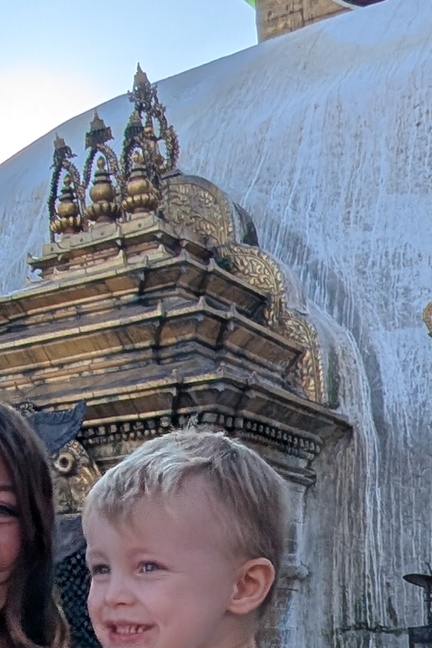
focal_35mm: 66
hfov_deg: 18.4
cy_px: 475
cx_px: -209
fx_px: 1188
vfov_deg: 30.1
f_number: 2.2
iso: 44
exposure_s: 1/2519
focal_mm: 1.95
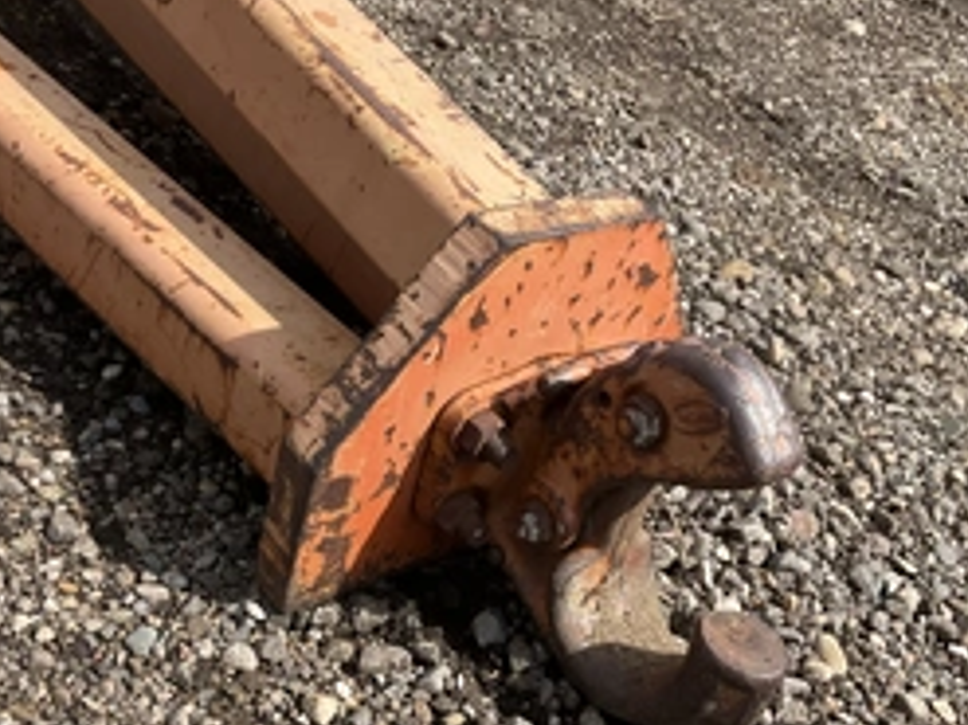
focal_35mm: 47
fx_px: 1314
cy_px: 474
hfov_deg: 40.4
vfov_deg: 30.7
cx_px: 470
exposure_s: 1/1534
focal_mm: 3
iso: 25
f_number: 1.8
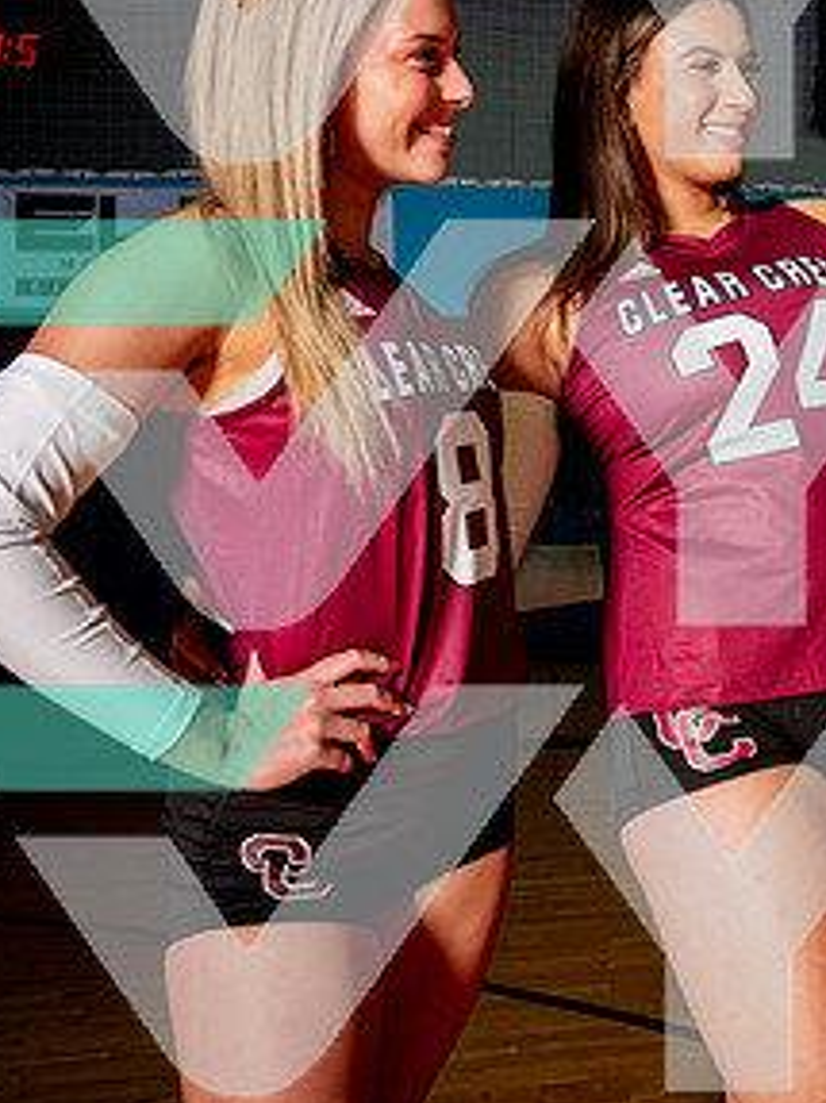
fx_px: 1528
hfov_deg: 27.7
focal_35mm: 48
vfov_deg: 39.5
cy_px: 425
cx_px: 903
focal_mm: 24
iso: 250
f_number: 5
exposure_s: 1/200
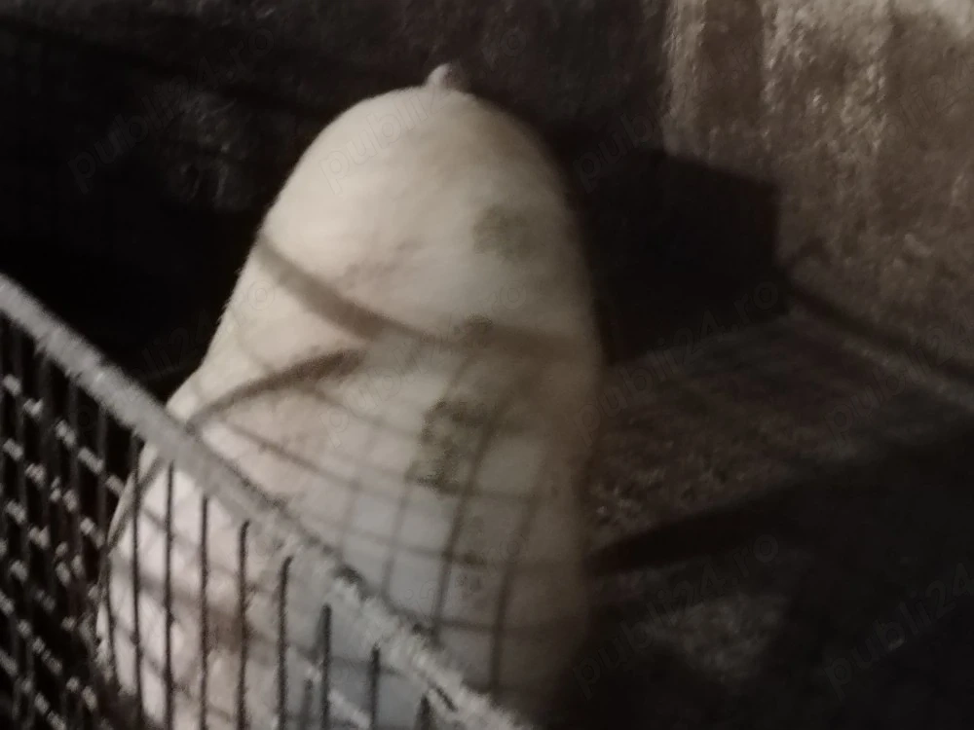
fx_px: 1998
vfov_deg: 20.7
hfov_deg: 27.4
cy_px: 365
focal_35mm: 71
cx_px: 487
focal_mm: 5.25
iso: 4219
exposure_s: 1/9.23
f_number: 1.75
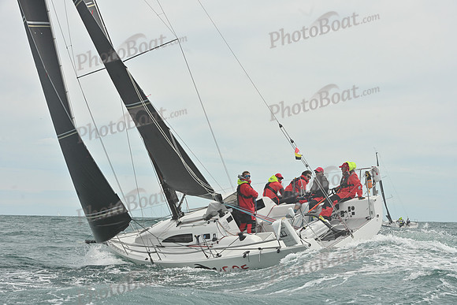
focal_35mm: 70
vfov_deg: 19.5
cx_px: 228
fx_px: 889
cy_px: 152
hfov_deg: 28.8
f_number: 10
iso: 320
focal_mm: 70
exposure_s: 1/1250
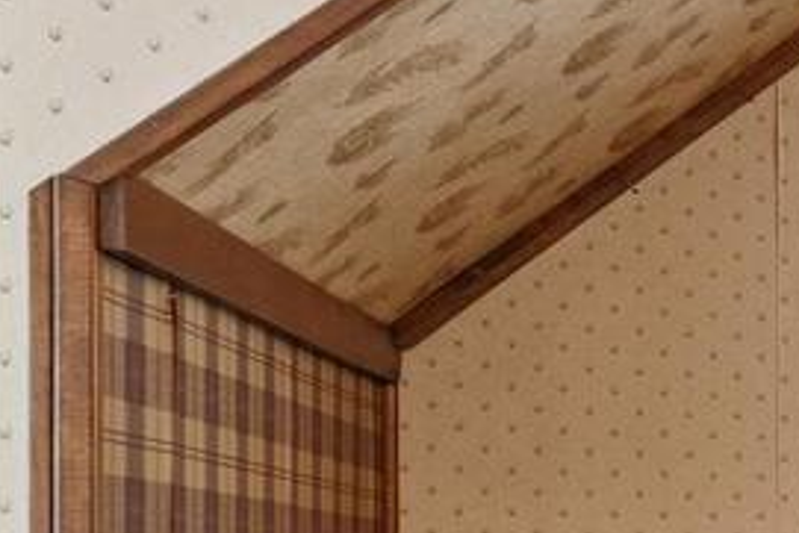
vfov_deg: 15.5
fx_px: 1887
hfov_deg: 14.4
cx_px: 1972
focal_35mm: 85
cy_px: 629
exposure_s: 1/4
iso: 400
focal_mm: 16
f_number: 6.7
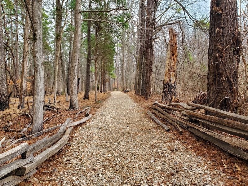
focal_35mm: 26
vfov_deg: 53.1
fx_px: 186
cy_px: 93
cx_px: 124
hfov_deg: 67.3
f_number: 2.4
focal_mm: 4.3
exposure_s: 1/180
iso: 50
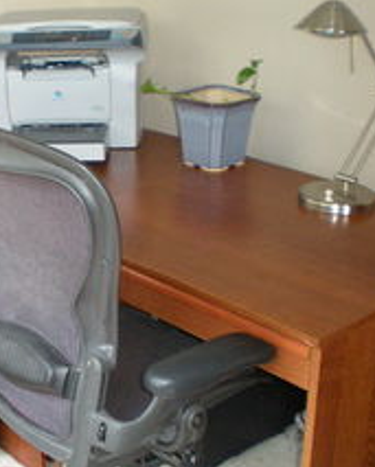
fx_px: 886
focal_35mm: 64
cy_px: 246
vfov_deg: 29.5
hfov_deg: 23.3
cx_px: 35
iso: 370
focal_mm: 6.3
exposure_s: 1/8
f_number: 3.1
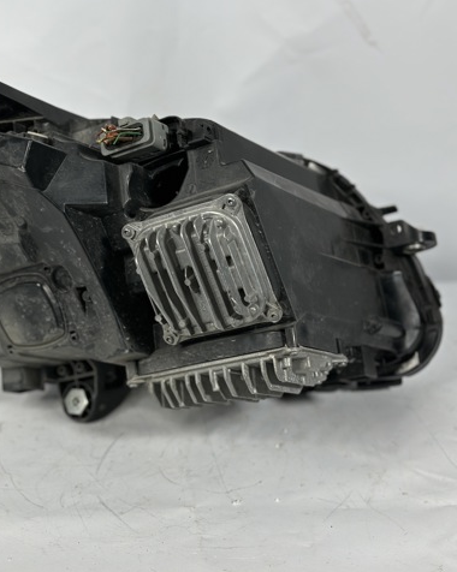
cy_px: 285
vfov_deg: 30.0
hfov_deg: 24.0
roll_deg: +0.9
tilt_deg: -23.8
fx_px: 1066
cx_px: 140
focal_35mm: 63
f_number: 1.78
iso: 100
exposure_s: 1/100
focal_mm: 6.86
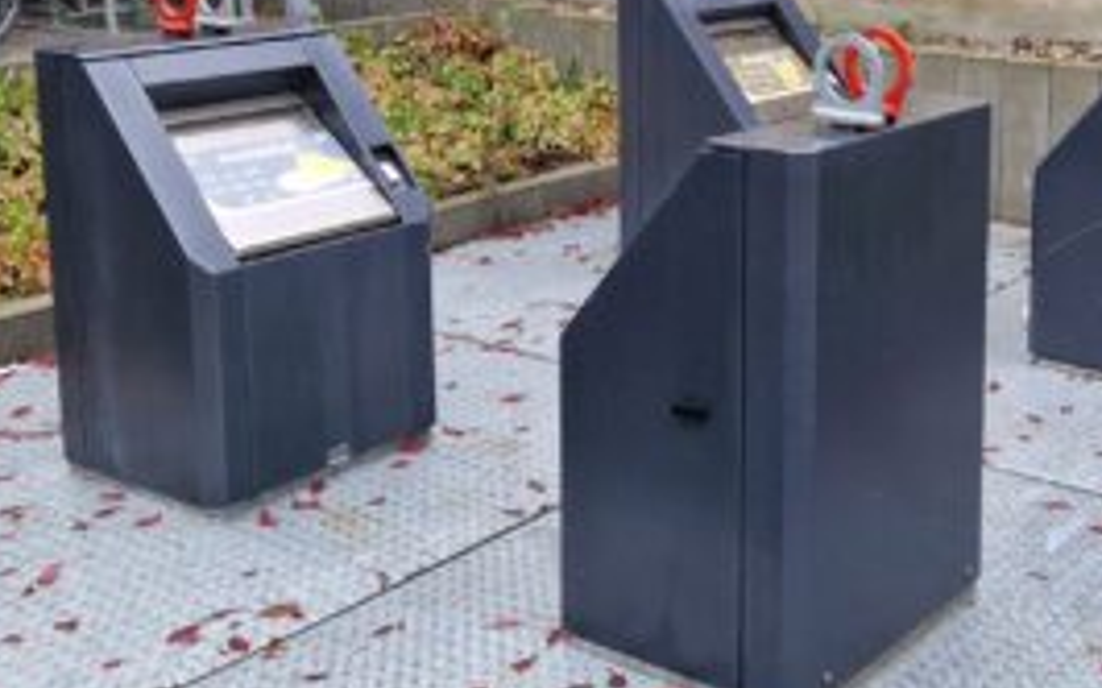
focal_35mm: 55
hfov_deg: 36.0
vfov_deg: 23.2
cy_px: 137
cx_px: 833
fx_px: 1651
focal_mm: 5.4
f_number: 1.8
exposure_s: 1/389
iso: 50
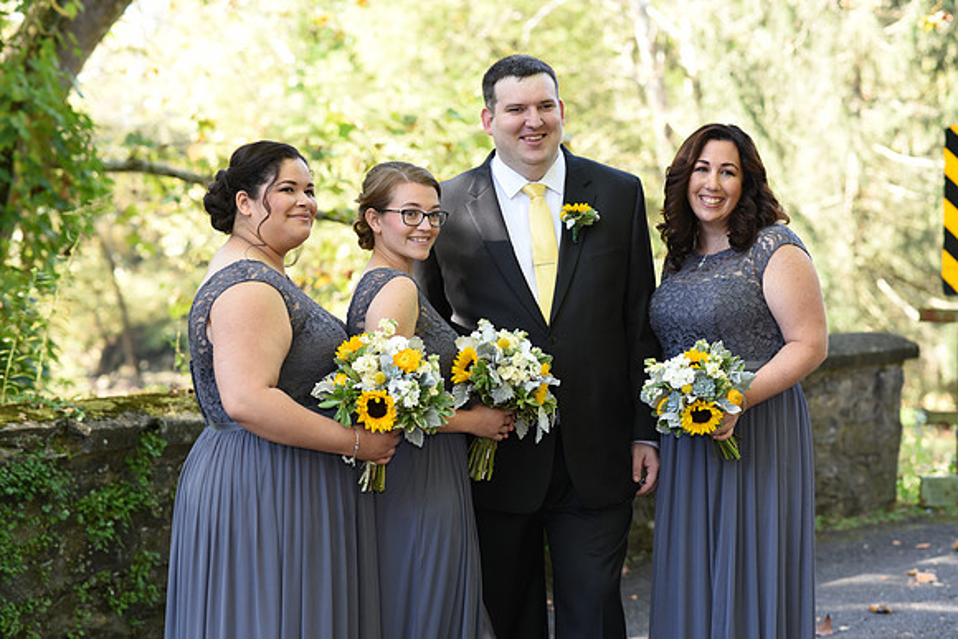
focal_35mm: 85
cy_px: 320
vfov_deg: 16.1
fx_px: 2262
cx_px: 479
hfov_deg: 23.9
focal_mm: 85
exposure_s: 1/200
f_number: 4
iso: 500
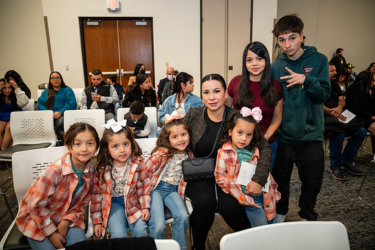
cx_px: 194
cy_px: 121
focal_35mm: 25
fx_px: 258
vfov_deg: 51.6
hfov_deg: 71.9
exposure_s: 1/160
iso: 2500
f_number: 2.8
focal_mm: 24
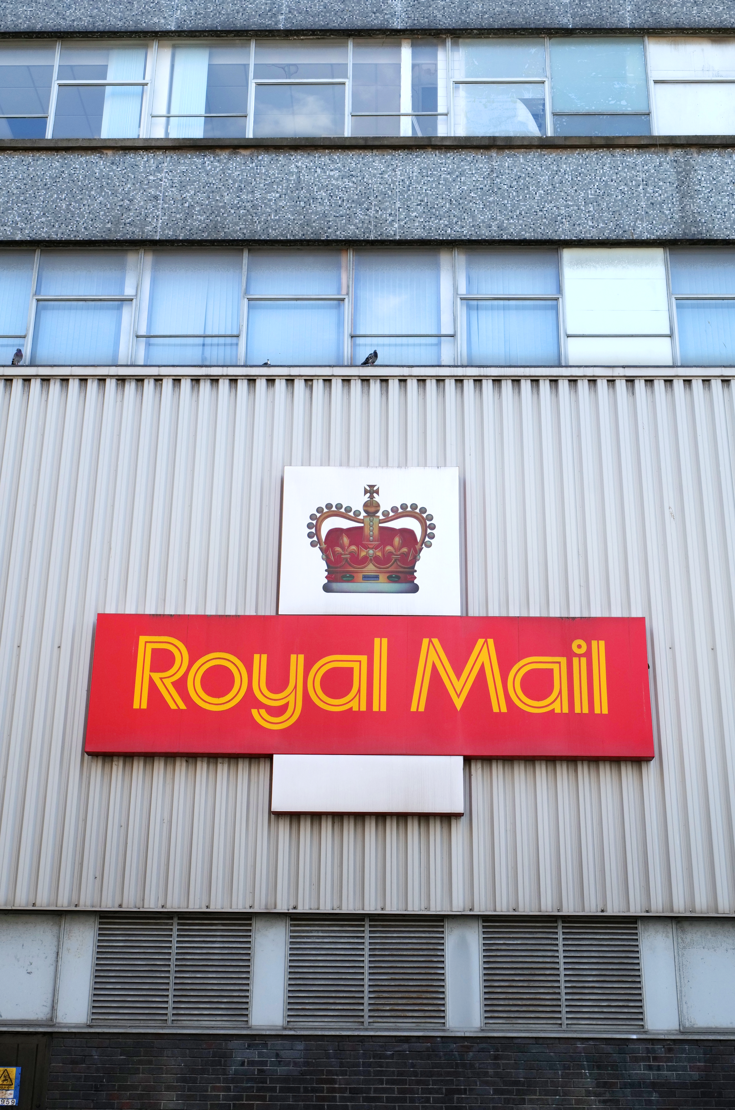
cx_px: 368
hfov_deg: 31.0
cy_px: 555
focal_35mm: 43
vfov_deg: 45.5
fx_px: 1324
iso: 640
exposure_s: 1/200
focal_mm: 43
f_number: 11
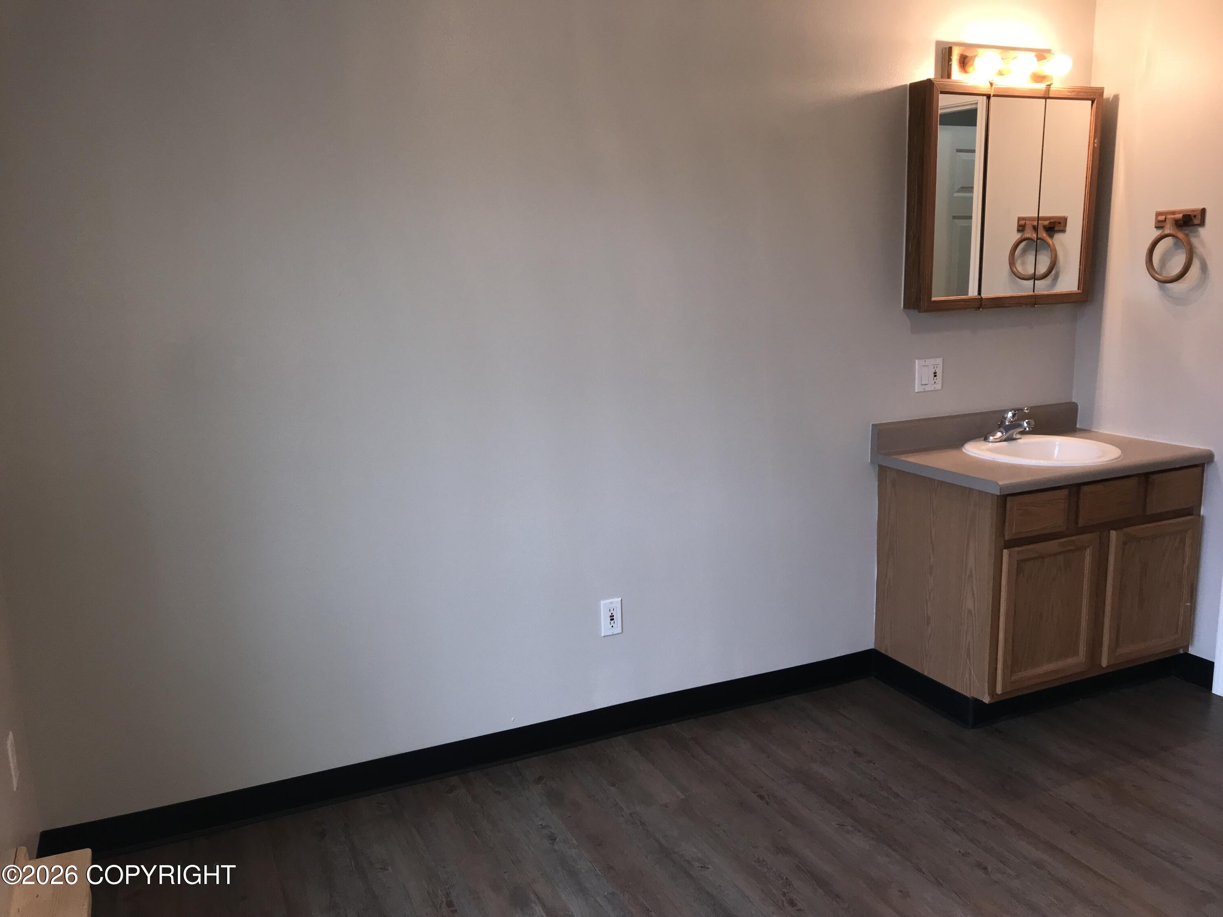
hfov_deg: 63.4
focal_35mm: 28
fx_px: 989
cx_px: 612
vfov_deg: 49.7
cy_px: 458
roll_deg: +1.3
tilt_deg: -10.5
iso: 25
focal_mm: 3.99
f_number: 1.8
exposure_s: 1/30
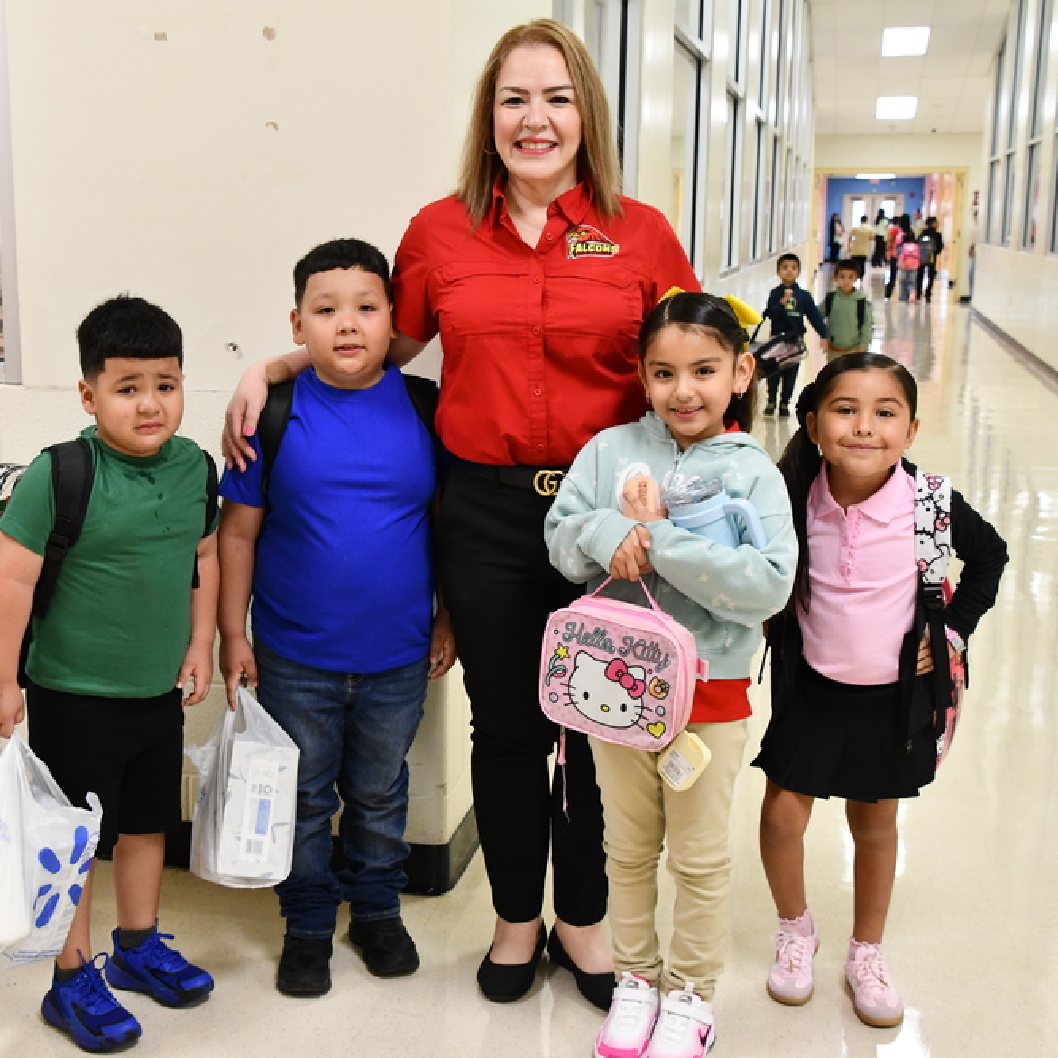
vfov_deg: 36.1
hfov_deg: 35.9
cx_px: 404
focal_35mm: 47
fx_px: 1625
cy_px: 535
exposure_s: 1/100
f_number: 5
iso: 1600
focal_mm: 24
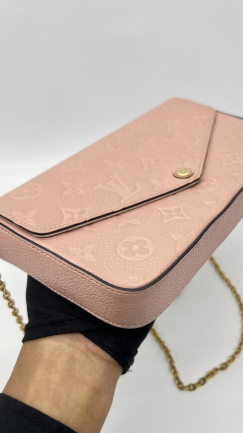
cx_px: 151
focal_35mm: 33
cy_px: 231
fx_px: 378
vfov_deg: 59.4
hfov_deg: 35.4
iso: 40
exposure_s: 1/152
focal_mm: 5.7
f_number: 1.5
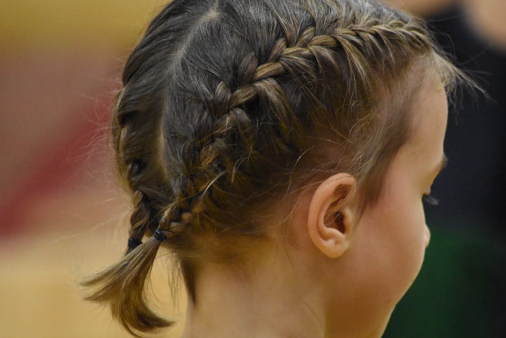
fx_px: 6298
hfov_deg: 4.6
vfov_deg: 3.1
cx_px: 270
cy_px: 169
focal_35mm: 448
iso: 9000
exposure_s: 1/400
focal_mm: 240
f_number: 5.3
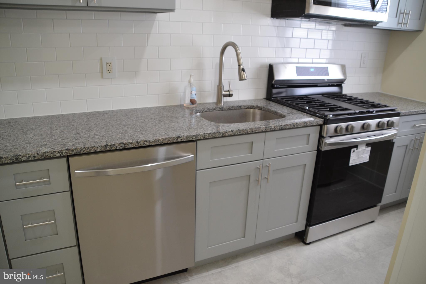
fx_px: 319
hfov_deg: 67.4
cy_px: 142
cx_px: 213
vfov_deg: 47.9
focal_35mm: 27
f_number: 3.5
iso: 400
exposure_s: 1/50
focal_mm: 18
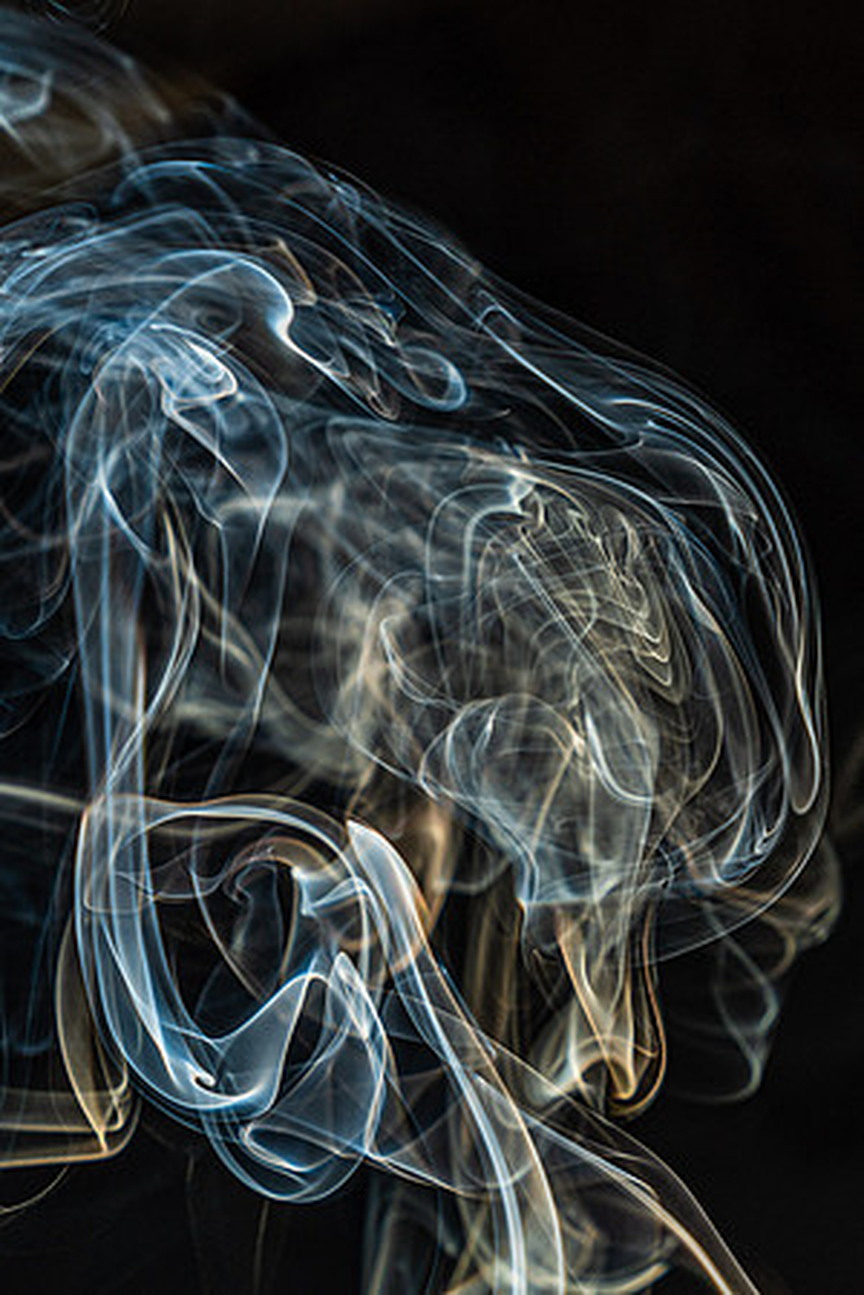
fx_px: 4112
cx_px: 1058
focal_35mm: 114
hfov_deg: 11.7
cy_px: 591
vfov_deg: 17.9
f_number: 8
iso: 100
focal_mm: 70
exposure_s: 1/200
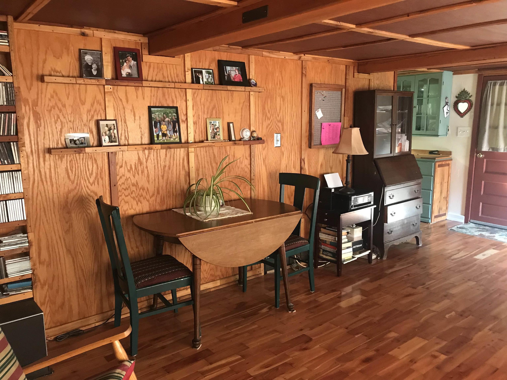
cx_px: 254
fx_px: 410
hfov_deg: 63.4
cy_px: 190
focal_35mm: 28
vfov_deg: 49.7
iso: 100
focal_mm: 3.99
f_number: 1.8
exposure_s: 1/15
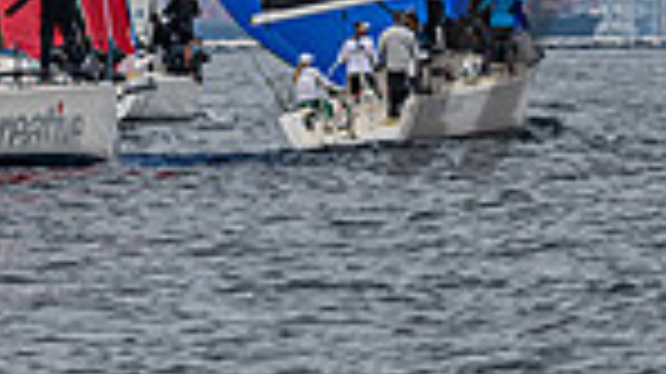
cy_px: -501
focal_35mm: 920
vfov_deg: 1.3
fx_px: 16235
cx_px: 284
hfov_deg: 2.4
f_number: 5.6
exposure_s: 1/6400
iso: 400
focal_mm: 170
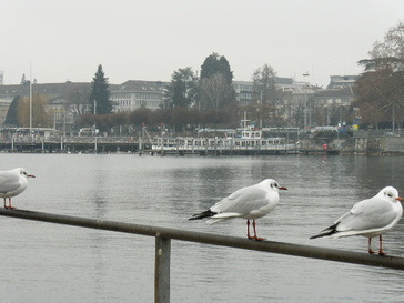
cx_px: 194
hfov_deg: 17.9
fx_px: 1284
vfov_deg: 13.5
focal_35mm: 110
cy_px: 155
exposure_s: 1/100
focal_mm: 17.7
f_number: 5.1
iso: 64
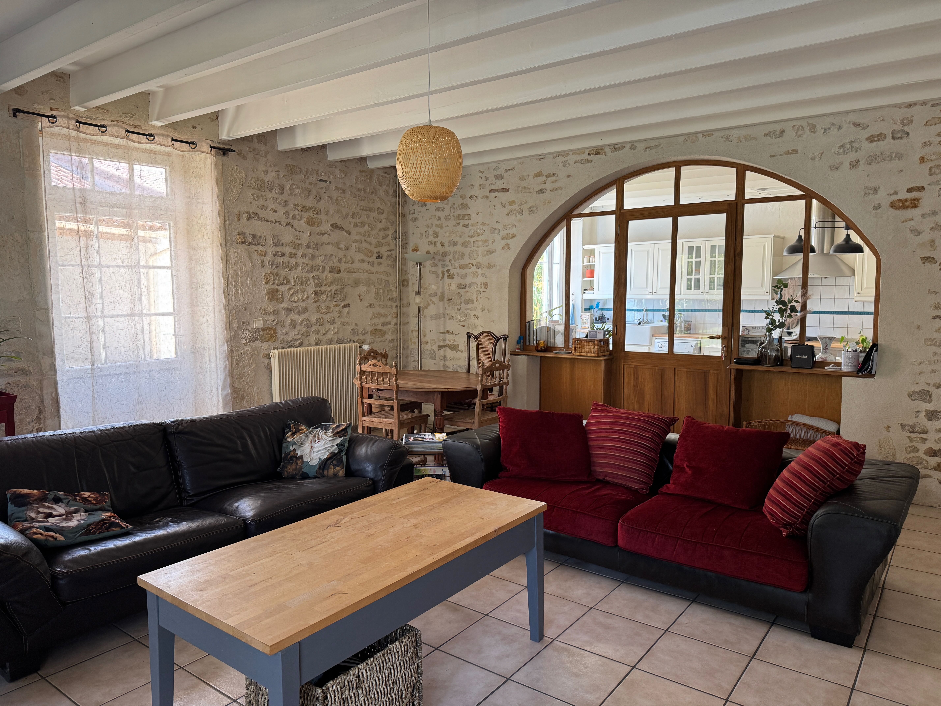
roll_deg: +0.0
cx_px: 470
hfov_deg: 71.6
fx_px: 652
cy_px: 353
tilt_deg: -4.7
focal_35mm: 24
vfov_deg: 56.8
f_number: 1.78
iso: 160
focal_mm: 6.76
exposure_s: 1/121
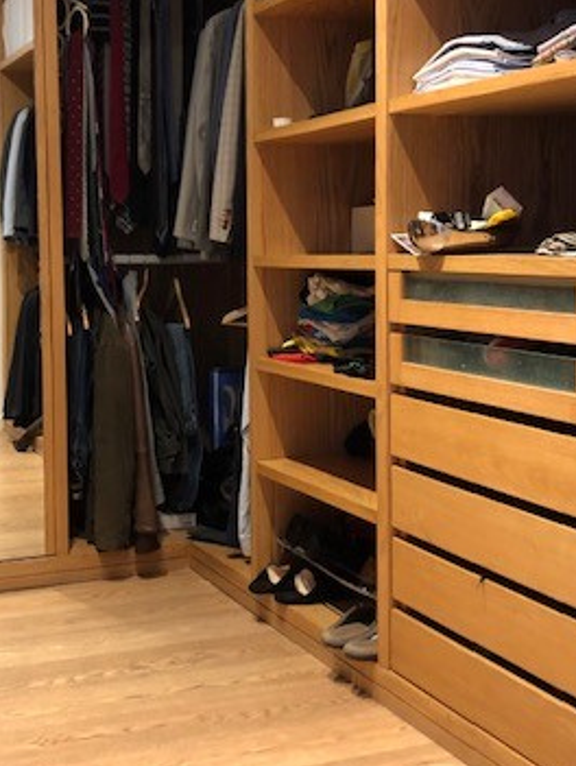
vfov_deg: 37.4
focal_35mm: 51
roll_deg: -1.0
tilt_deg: -4.0
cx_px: 207
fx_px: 1129
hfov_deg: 28.5
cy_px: 343
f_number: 1.8
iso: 50
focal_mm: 4
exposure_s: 1/17
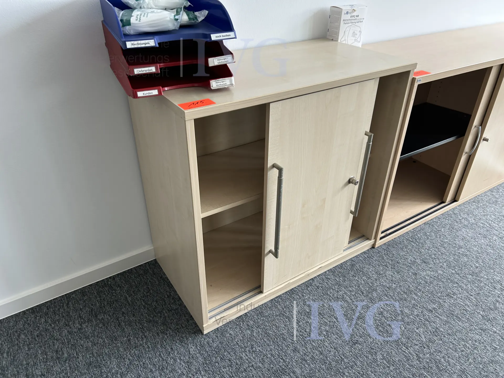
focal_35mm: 26
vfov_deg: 53.1
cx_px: 252
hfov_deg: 67.3
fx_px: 379
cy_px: 189
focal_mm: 5.7
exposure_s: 1/121
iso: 50
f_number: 1.5
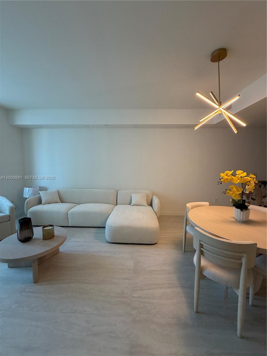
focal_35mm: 14
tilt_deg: -5.3
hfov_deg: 85.7
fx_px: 144
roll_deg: -0.7
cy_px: 178
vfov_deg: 102.1
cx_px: 134
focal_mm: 2.22
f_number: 2.2
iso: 200
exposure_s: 1/60
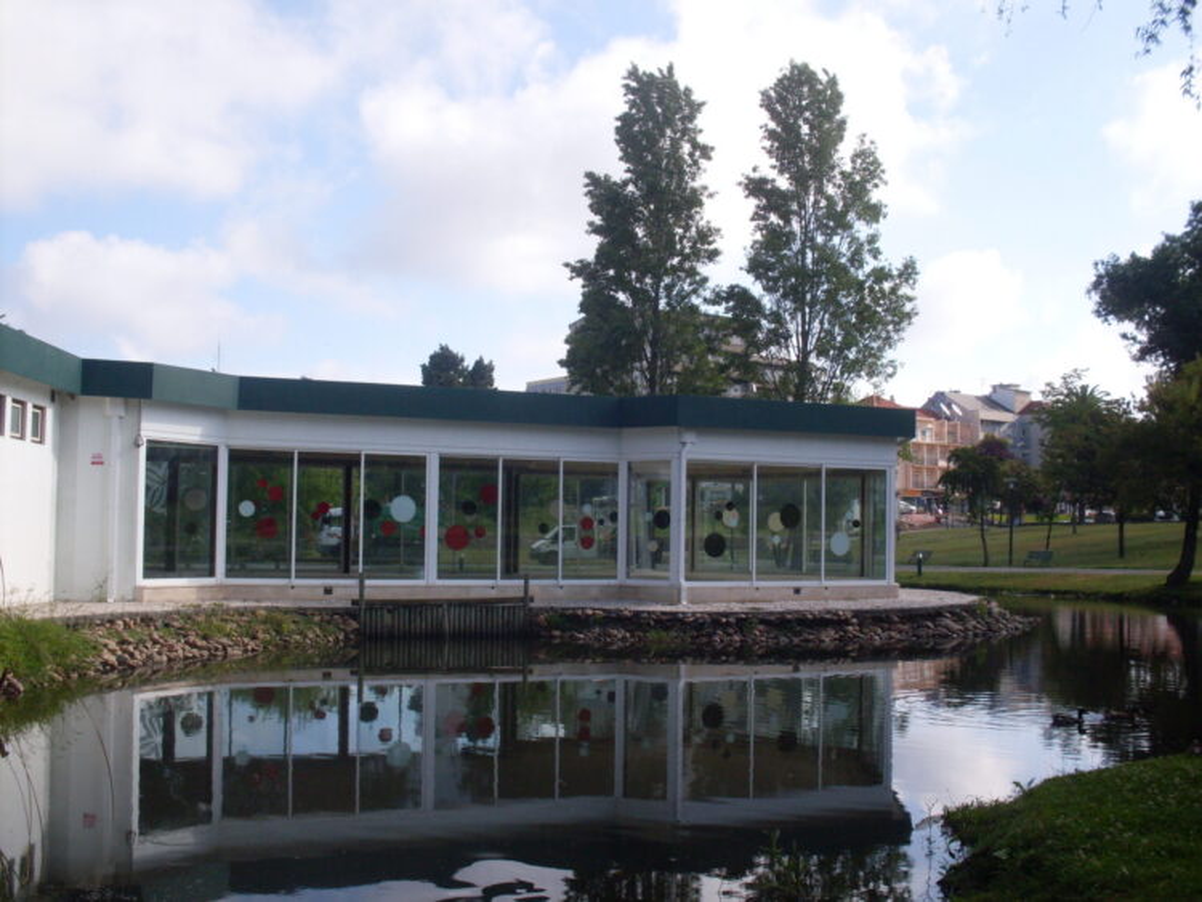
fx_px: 1320
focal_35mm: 38
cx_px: 601
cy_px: 451
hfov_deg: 49.0
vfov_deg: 37.7
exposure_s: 1/125
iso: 80
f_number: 8.4
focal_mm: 6.3
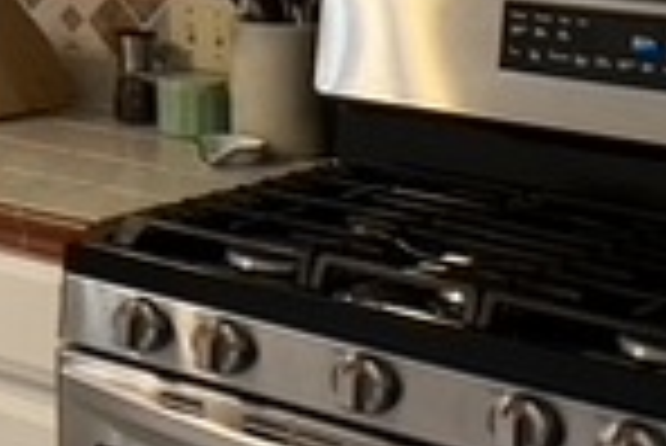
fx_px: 2167
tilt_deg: +0.8
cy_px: -333
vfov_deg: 11.0
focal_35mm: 117
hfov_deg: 15.2
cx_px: -526
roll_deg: +1.3
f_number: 1.6
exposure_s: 1/120
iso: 100
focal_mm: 5.1
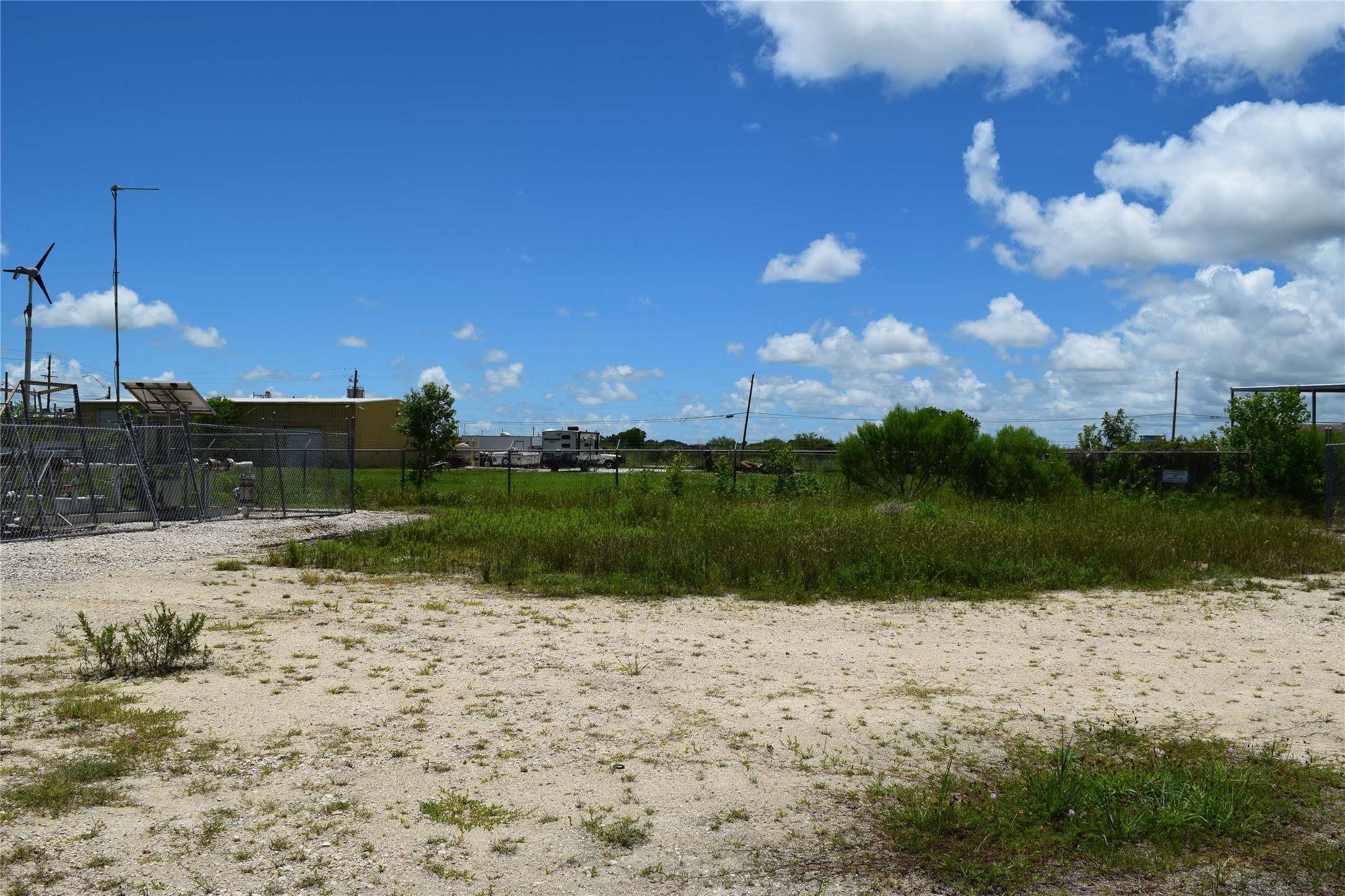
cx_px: 672
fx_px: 1009
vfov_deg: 47.9
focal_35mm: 27
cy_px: 448
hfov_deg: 67.4
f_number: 11
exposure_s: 1/640
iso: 200
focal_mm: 18
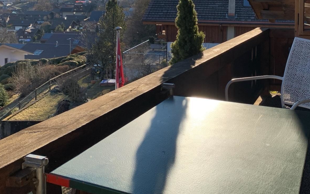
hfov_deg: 41.5
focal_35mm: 48
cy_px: 17
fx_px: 406
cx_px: 197
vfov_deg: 25.9
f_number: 1.8
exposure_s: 1/1350
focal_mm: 4.25
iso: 25
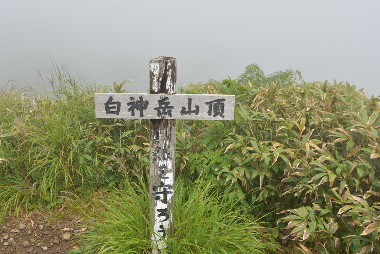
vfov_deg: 36.9
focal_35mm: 36
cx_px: 176
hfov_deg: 53.1
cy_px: 117
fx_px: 380
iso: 125
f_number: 7.1
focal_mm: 20
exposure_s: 1/500
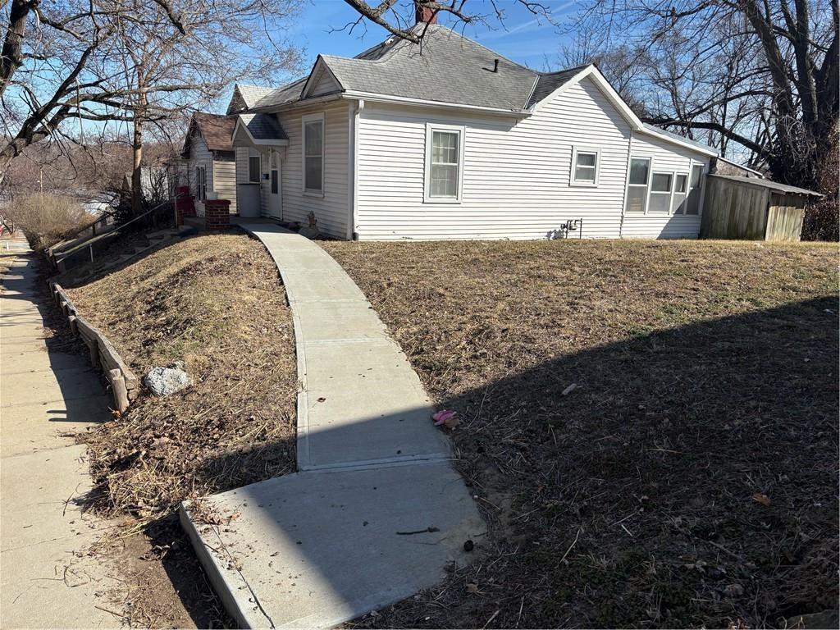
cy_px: 315
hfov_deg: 67.3
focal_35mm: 26
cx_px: 420
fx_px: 631
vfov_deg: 53.1
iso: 50
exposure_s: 1/3205
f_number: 1.6
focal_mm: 5.96
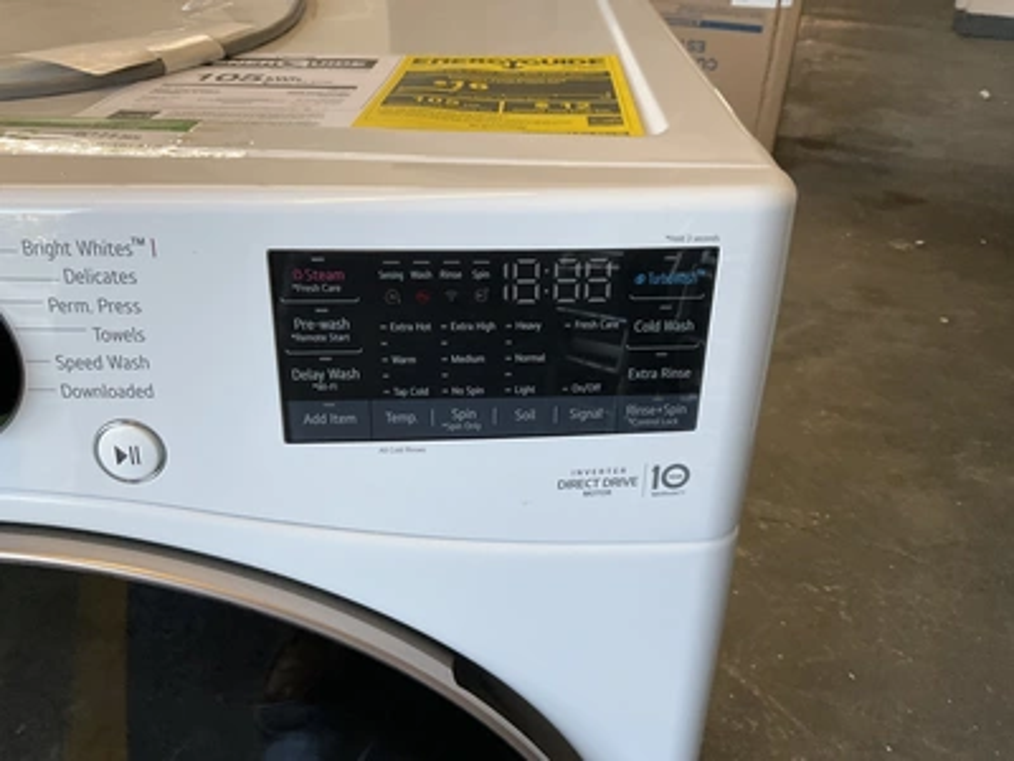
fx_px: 849
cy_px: 380
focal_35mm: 29
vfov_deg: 48.2
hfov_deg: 61.7
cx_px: 507
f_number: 1.8
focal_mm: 3
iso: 80
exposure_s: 1/60
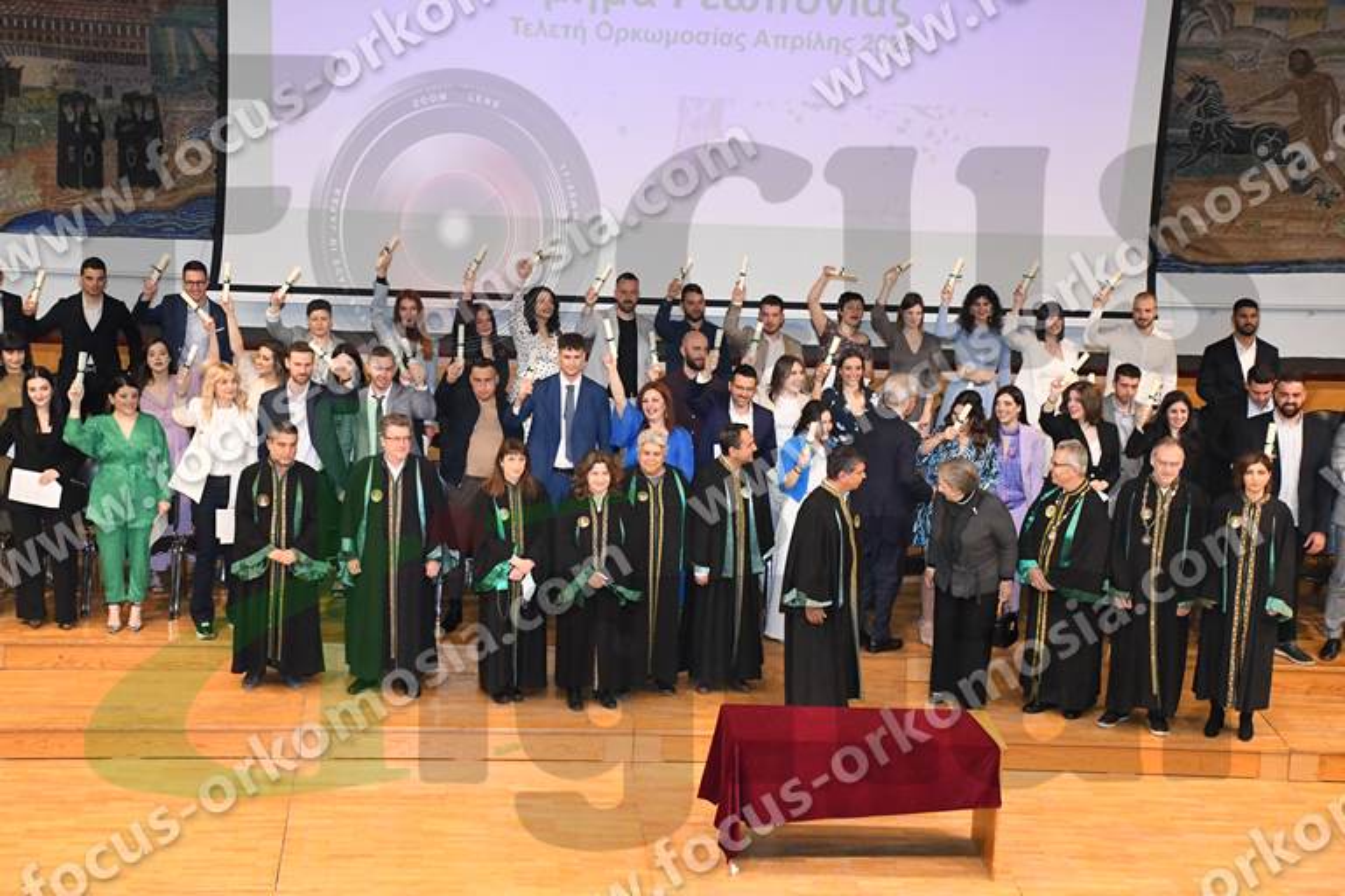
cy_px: 448
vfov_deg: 18.9
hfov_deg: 28.1
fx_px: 2690
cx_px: 672
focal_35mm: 72
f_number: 5.6
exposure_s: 1/250
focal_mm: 48
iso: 8000
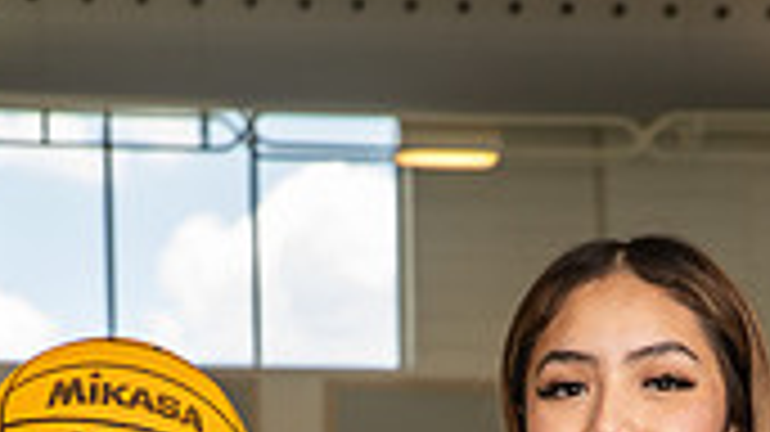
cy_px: 999
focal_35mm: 193
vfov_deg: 6.0
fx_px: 3939
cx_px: 500
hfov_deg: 11.2
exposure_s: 1/250
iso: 640
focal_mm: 70
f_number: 7.1
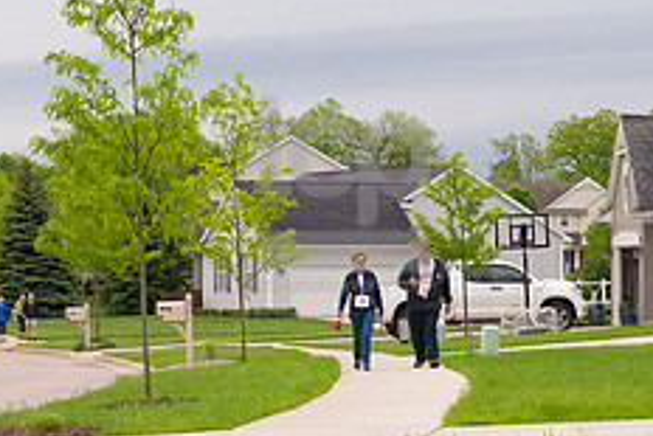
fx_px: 3176
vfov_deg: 7.9
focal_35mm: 175
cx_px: 346
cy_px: 195
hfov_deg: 11.7
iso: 4000
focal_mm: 70
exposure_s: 1/1250
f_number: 10
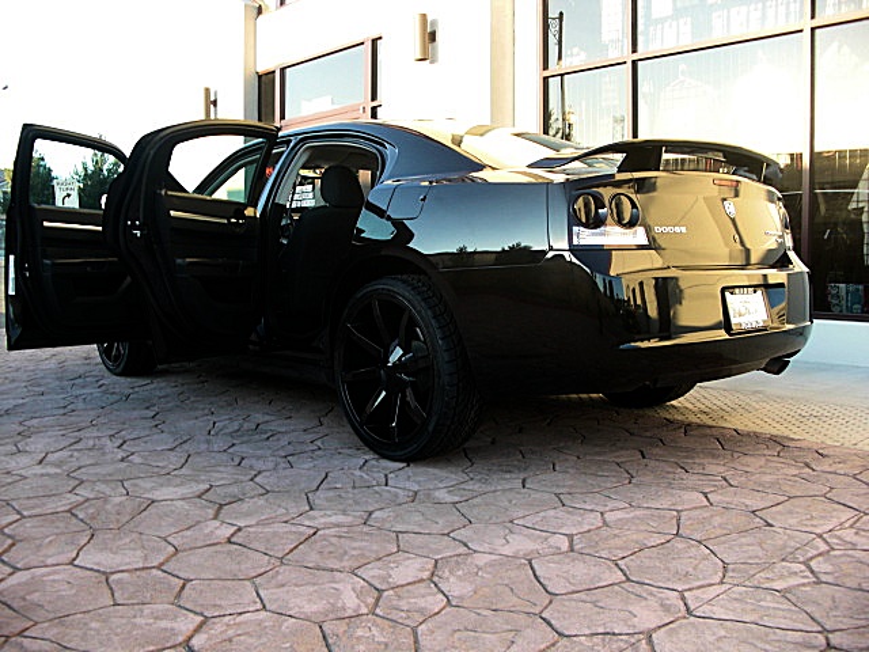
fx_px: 904
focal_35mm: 36
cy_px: 326
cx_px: 434
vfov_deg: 39.7
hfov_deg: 51.4
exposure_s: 1/125
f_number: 2.8
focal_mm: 6.3
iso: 100
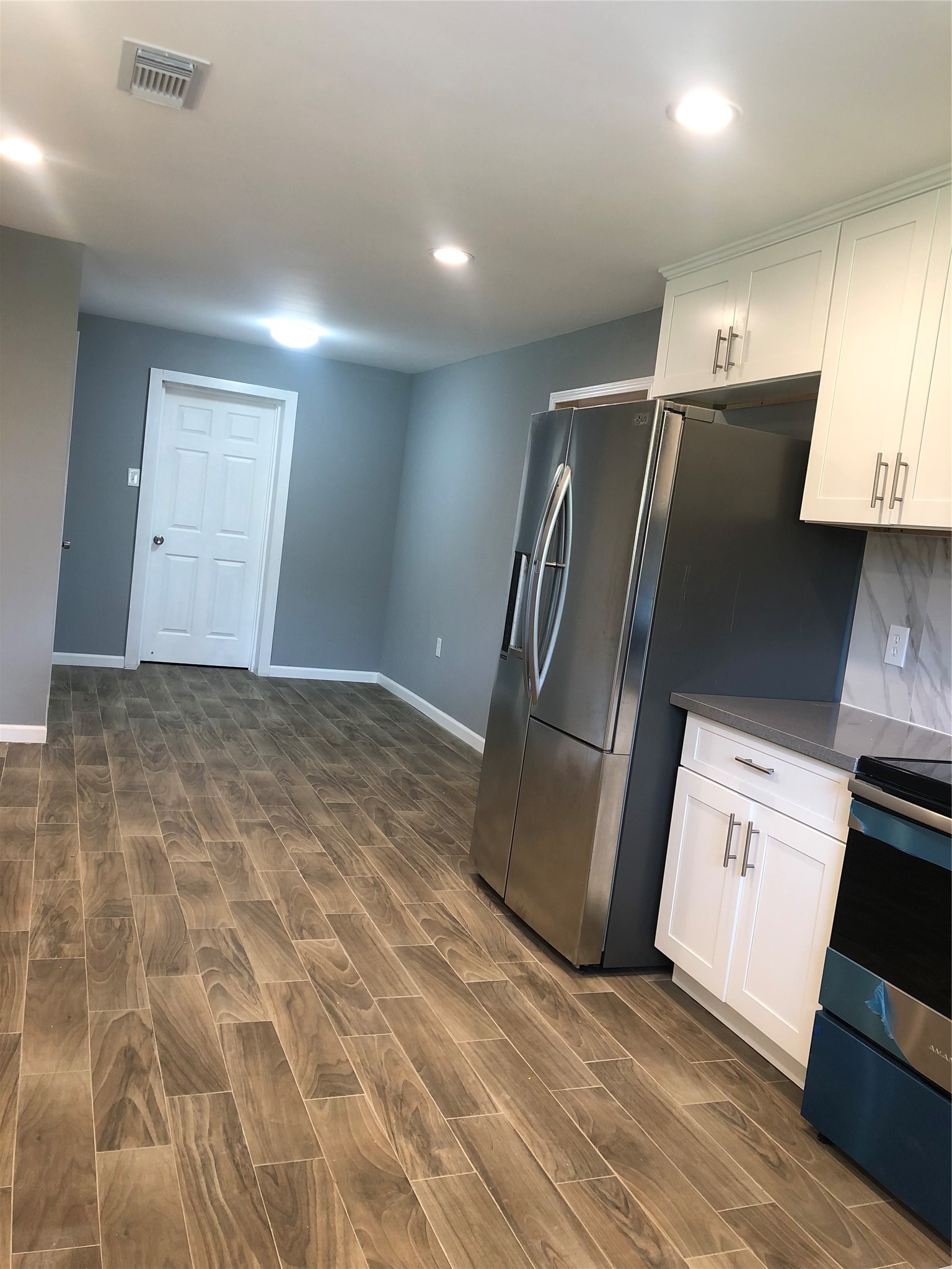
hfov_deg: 49.7
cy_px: 634
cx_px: 476
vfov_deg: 63.4
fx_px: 1027
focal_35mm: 28
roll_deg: -7.7
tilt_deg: -5.3
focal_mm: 4
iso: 40
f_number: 1.8
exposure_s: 1/24
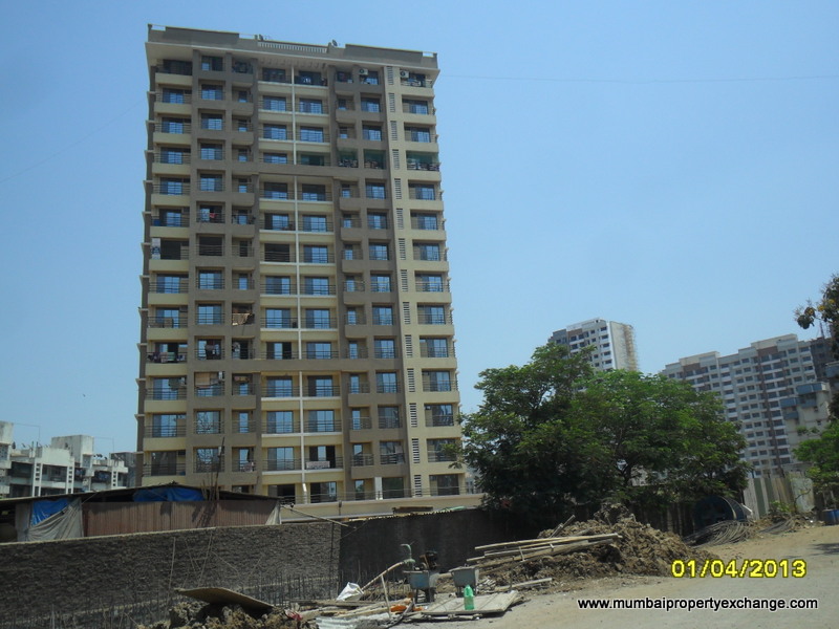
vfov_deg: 44.2
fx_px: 776
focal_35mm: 32
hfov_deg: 56.8
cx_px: 420
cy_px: 314
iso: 100
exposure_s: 1/250
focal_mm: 5.7
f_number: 9.4
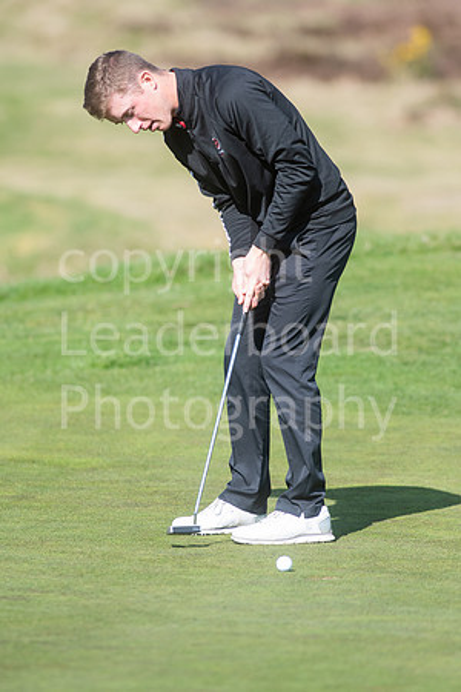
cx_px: 230
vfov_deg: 4.6
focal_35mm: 450
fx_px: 8643
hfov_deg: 3.1
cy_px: 346
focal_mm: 300
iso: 400
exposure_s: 1/2500
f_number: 4
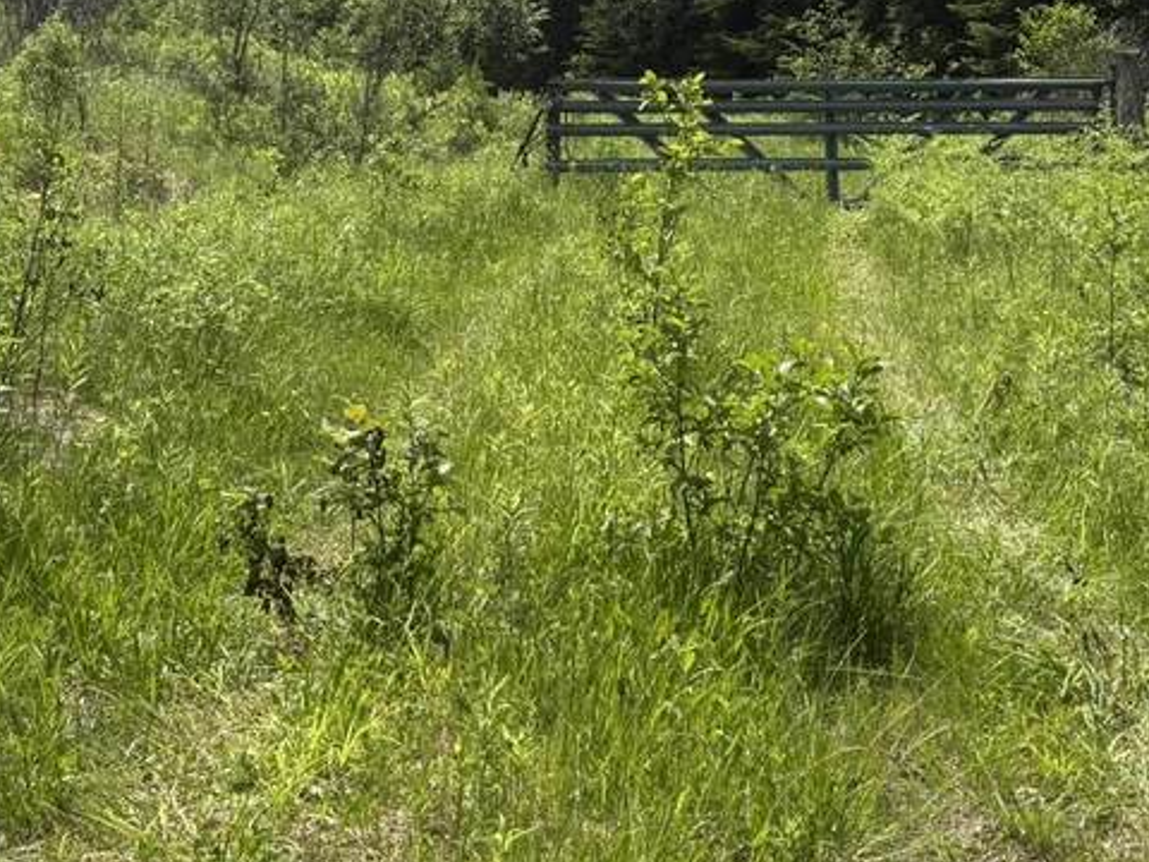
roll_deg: -1.6
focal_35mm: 64
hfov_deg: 29.9
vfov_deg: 22.5
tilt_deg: +4.5
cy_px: 141
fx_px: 2124
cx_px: 809
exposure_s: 1/4405
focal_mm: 6.76
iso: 80
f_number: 1.78
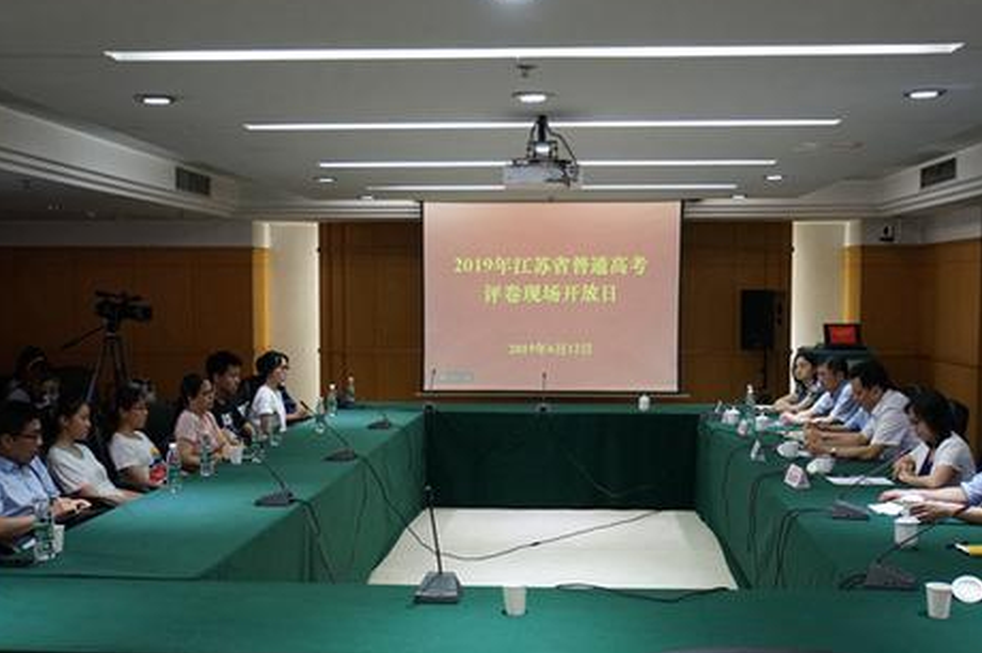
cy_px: 361
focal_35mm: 43
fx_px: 1172
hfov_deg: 45.5
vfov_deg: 31.1
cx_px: 497
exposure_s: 1/160
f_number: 4
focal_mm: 24
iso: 1600
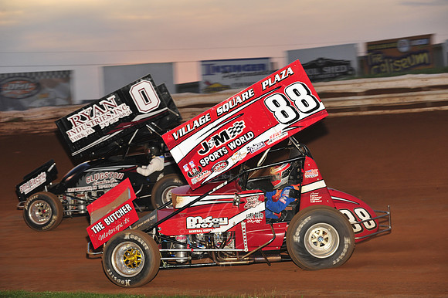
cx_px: 224
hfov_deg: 18.3
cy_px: 149
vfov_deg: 12.2
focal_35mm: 112
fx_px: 1393
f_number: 6.3
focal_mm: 112
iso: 800
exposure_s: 1/320
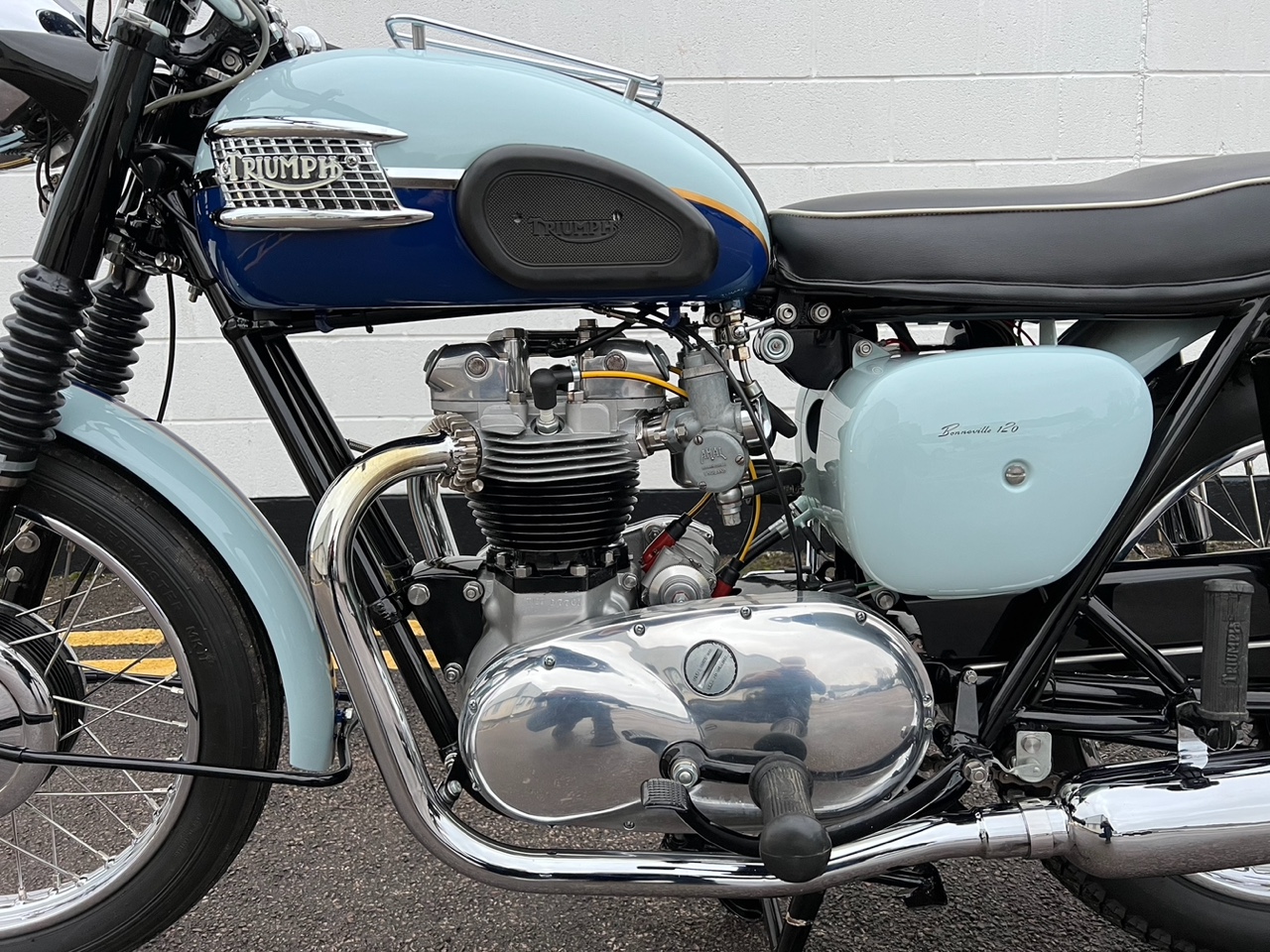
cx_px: 635
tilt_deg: -8.5
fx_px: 954
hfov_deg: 67.3
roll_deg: +0.5
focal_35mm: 26
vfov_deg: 53.1
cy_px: 476
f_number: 1.5
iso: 125
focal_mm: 5.7
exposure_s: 1/68
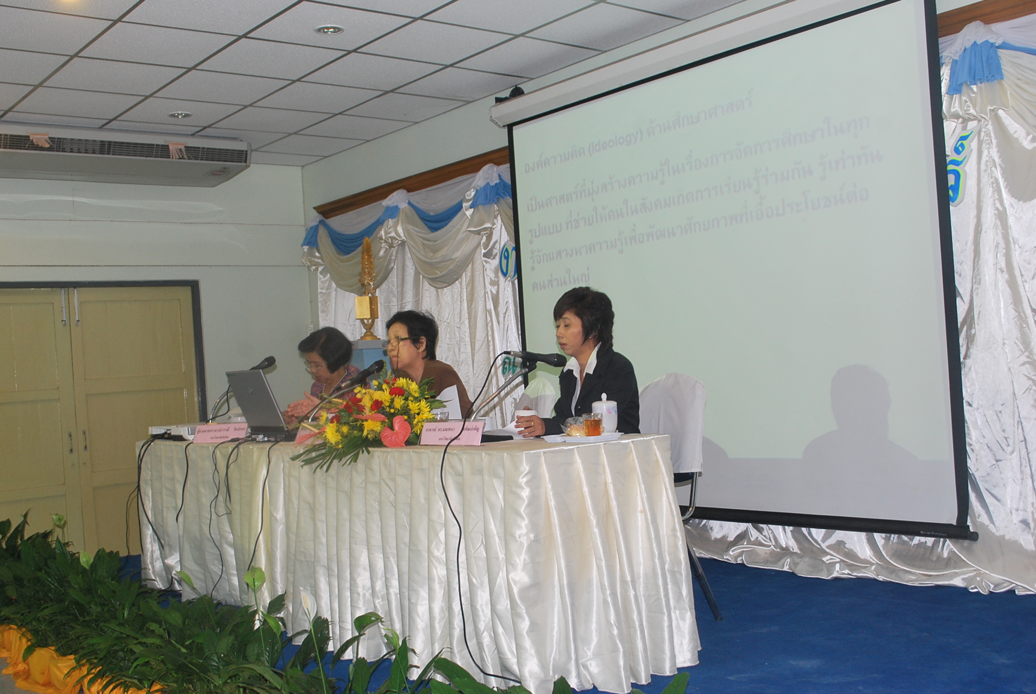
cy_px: 347
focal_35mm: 39
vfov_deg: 34.3
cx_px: 518
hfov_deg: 49.5
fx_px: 1124
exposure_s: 1/15
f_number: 8
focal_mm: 26
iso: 400
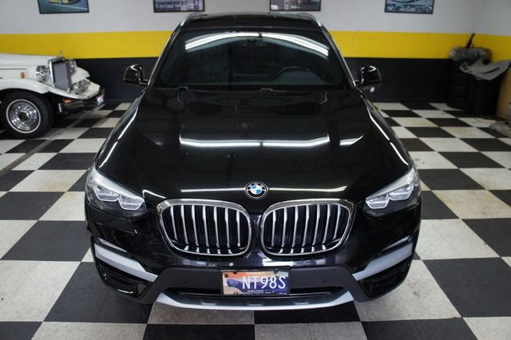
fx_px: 383
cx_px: 256
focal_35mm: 27
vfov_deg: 47.9
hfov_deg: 67.4
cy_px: 170
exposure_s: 1/250
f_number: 4
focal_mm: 18
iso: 1250
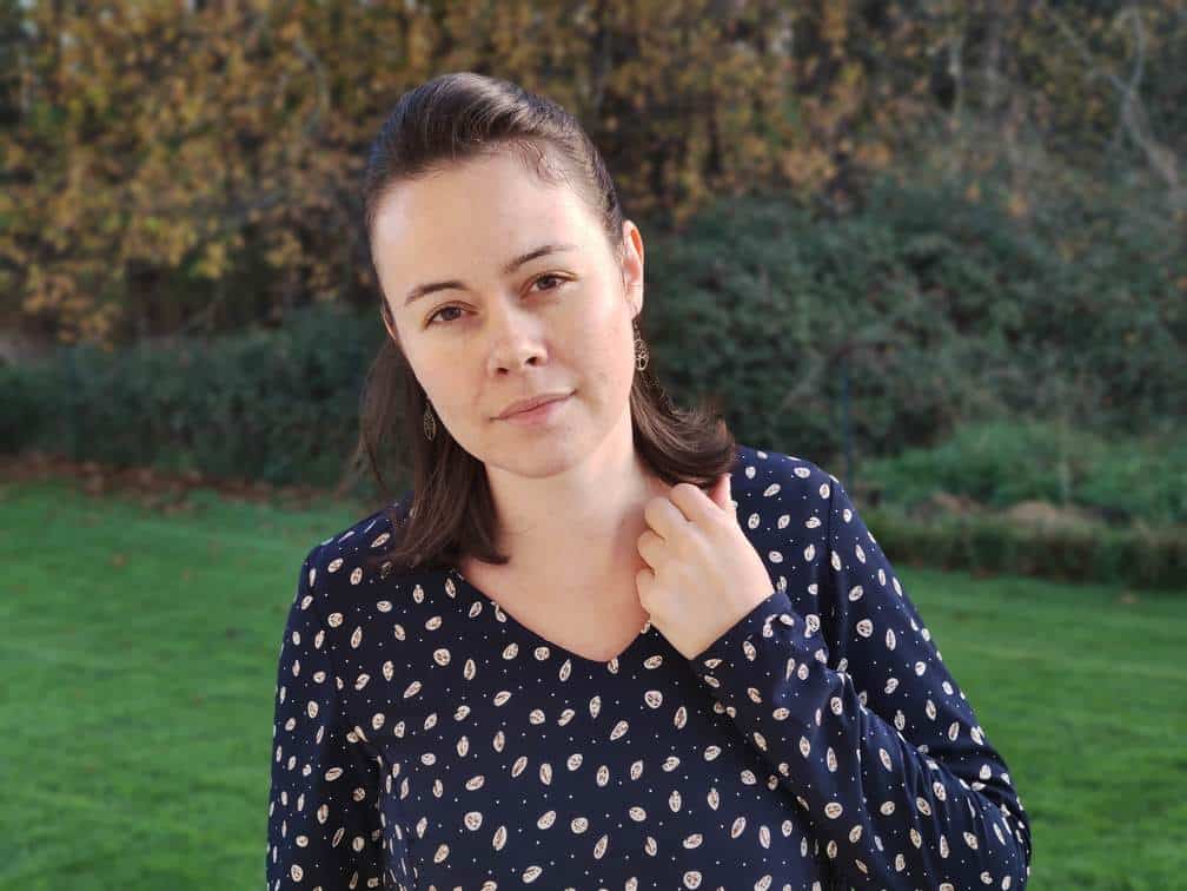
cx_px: 594
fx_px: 1406
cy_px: 446
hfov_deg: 45.8
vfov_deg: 35.1
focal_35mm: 41
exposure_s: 1/144
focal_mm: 8.16
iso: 100
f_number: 2
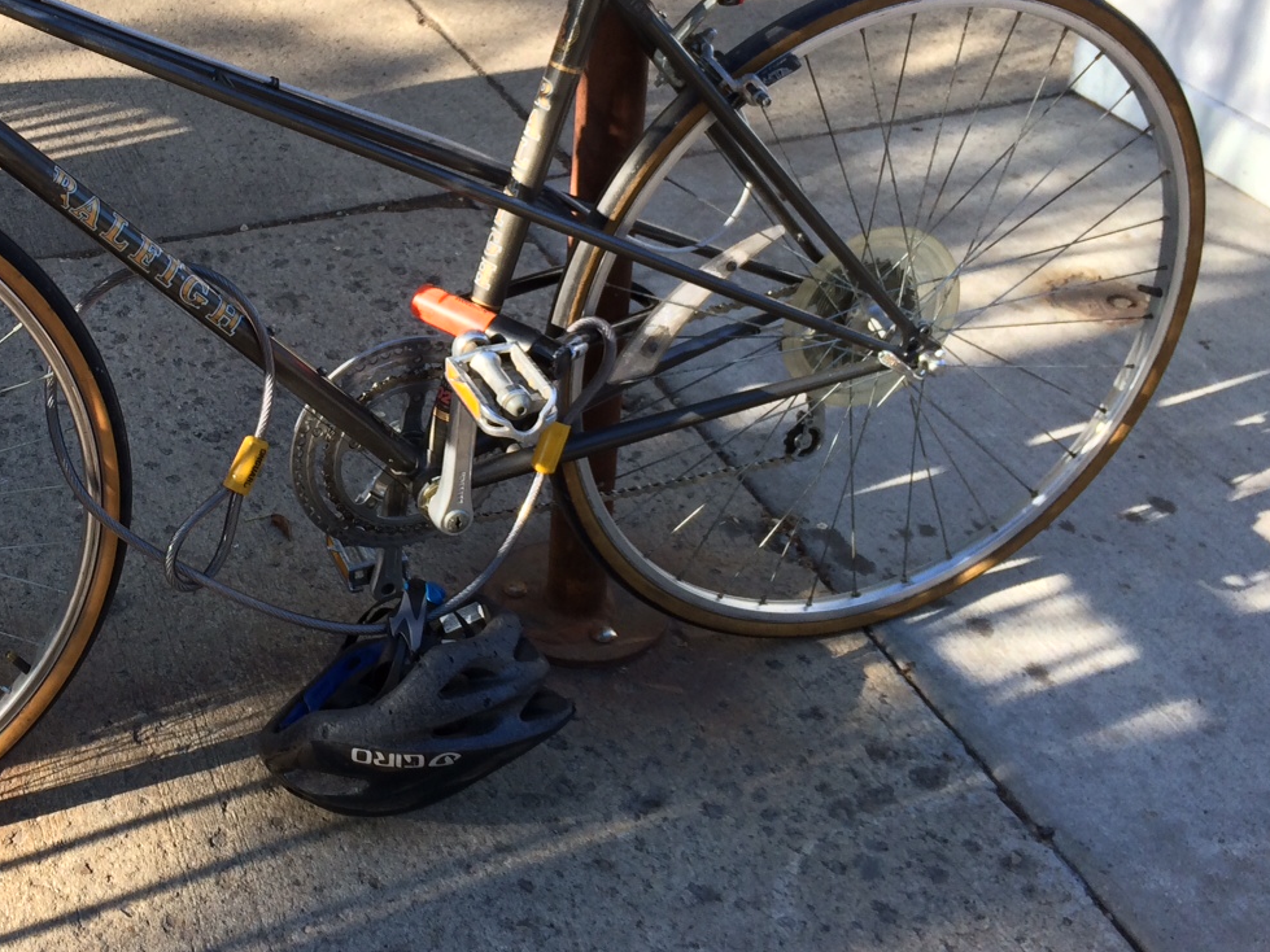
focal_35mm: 50
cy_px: 252
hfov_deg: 37.2
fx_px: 1834
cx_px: 298
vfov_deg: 28.7
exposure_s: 1/391
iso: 32
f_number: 2.2
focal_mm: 4.12
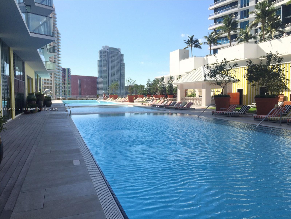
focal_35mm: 29
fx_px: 244
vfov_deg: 48.2
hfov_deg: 61.7
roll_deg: +0.1
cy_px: 110
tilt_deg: -3.6
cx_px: 146
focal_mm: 4.15
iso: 32
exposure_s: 1/2083
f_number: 2.2
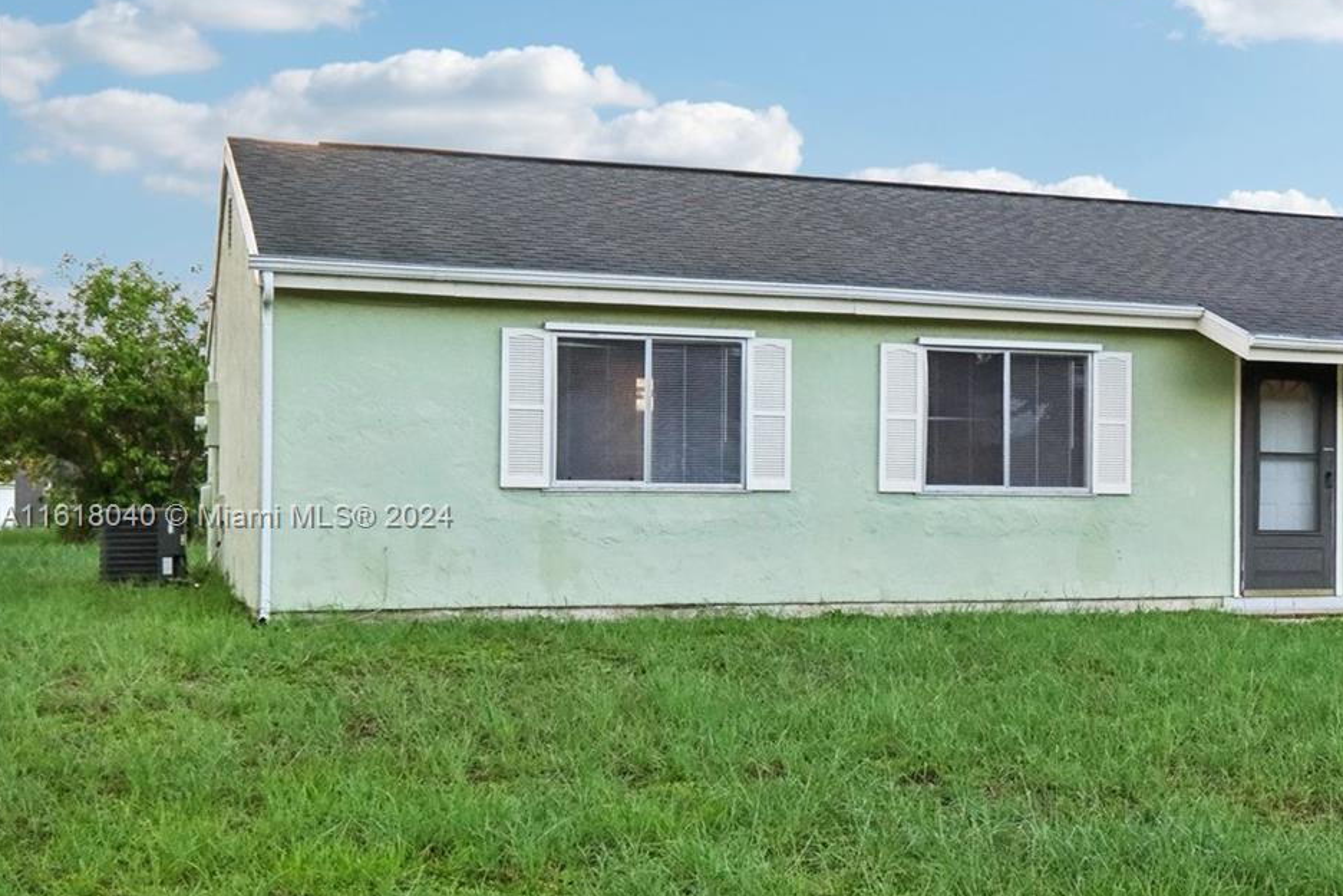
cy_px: 518
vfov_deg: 25.5
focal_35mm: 53
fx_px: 1977
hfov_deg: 35.8
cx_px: 1141
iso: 1600
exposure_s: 1/250
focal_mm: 20.9
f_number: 7.1
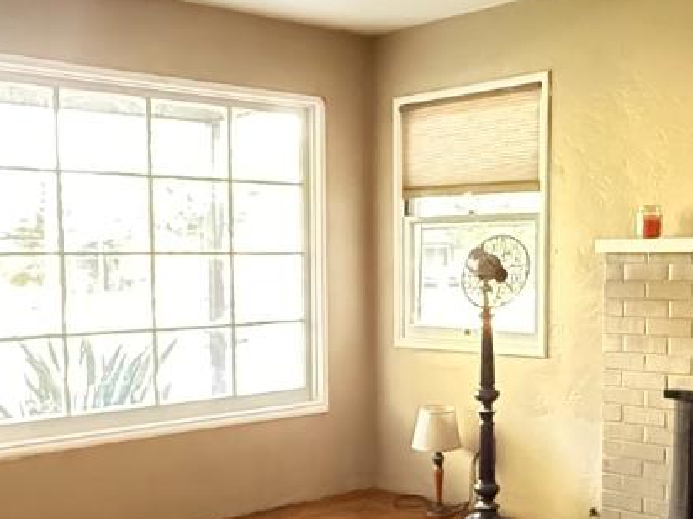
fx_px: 1021
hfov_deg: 37.4
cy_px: 342
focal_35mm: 51
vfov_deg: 28.4
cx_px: 410
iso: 1600
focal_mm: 2.22
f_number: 2.2
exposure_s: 1/35
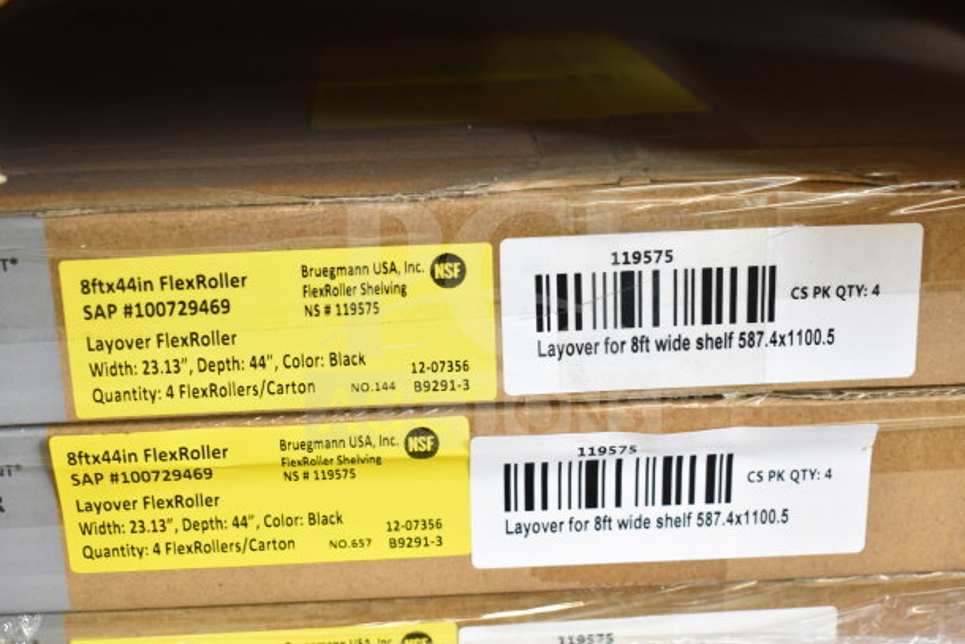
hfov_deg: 38.9
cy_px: 322
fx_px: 1367
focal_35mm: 51
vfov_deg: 26.5
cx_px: 482
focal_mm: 34
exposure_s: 1/50
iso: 1250
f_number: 4.5
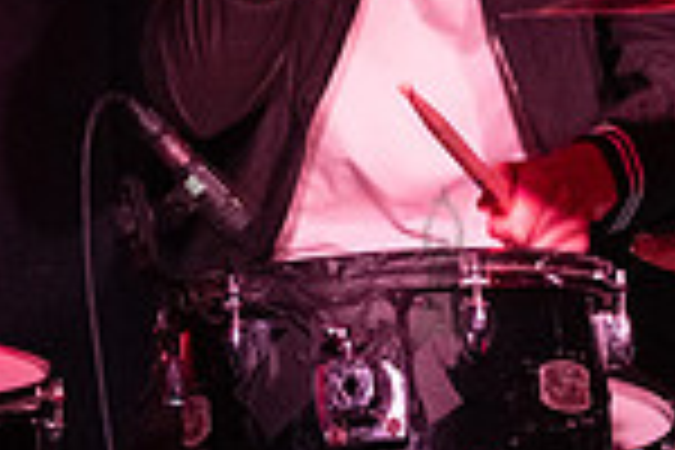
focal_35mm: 193
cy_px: -171
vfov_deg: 7.0
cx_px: 436
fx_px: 3618
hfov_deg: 10.6
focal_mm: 50
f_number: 3.5
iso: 12800
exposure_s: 1/250
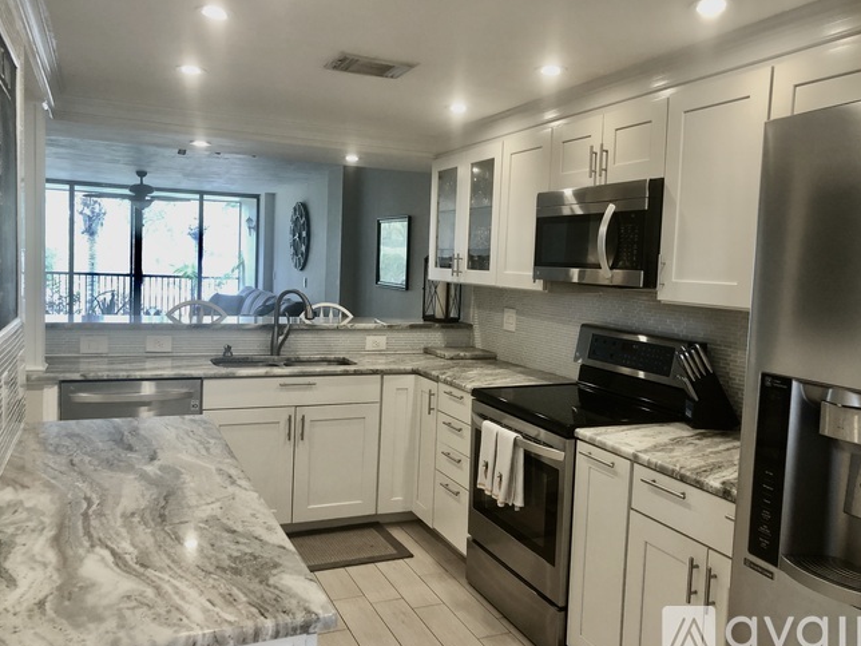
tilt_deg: -3.5
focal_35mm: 29
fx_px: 721
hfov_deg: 61.7
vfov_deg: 48.2
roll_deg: -2.6
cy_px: 325
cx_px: 433
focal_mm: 3.99
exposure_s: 1/24
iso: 40
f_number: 1.8
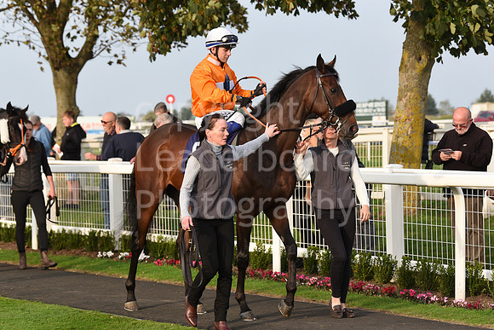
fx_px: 1716
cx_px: 247
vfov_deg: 11.0
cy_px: 165
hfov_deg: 16.4
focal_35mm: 125
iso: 640
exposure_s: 1/1000
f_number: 5.6
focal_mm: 125
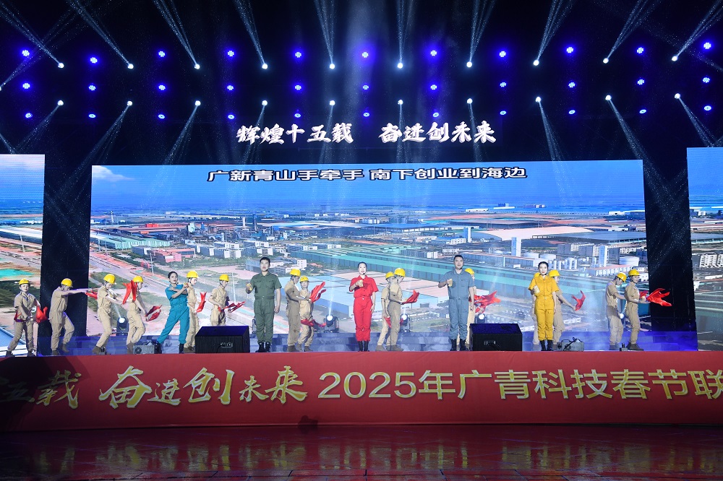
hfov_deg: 44.5
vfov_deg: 30.5
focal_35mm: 44
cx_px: 362
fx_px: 883
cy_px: 240
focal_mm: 44
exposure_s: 1/160
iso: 1000
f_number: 5
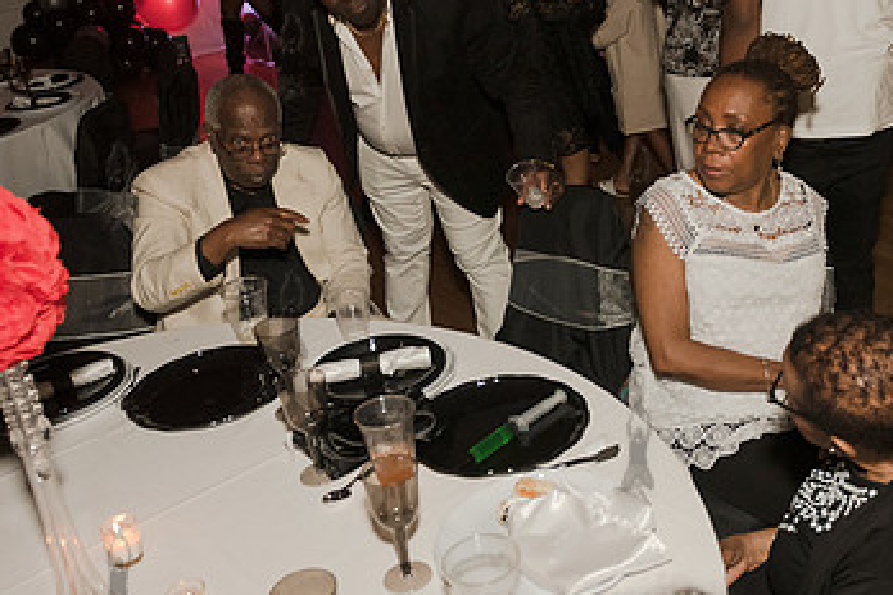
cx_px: 544
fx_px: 1116
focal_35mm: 45
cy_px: 222
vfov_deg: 29.7
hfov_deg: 43.3
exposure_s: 1/320
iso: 2000
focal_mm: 24
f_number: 3.5
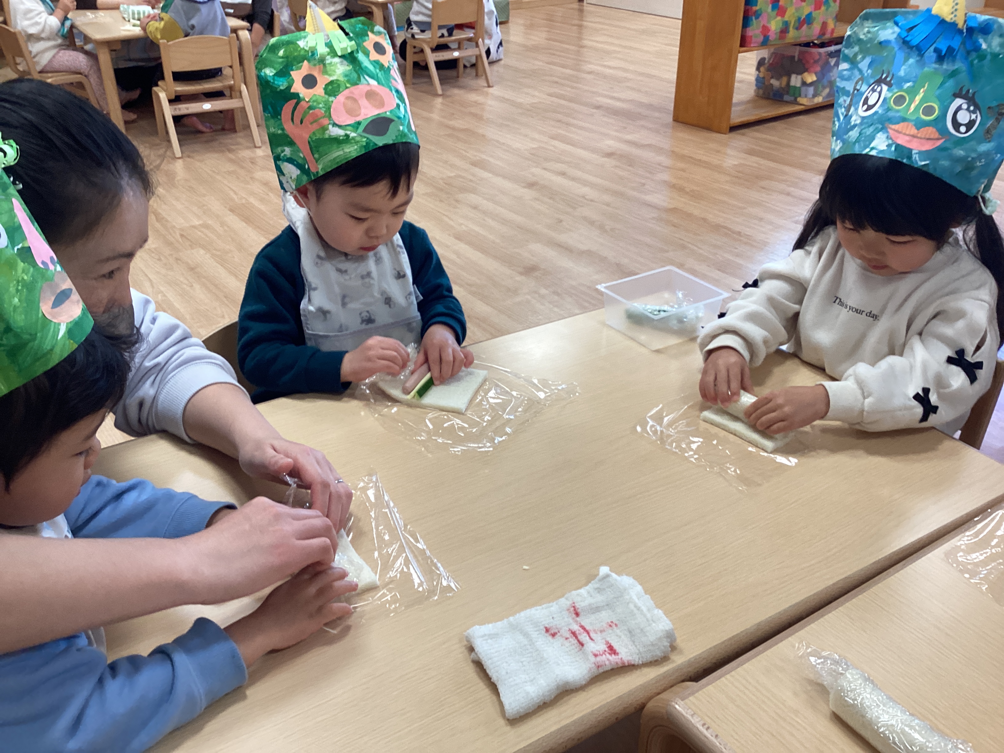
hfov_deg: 58.4
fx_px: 899
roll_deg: +0.0
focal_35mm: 31
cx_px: 502
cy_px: 376
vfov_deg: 45.4
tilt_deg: -31.0
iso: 100
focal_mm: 3.3
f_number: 2.4
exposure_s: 1/50
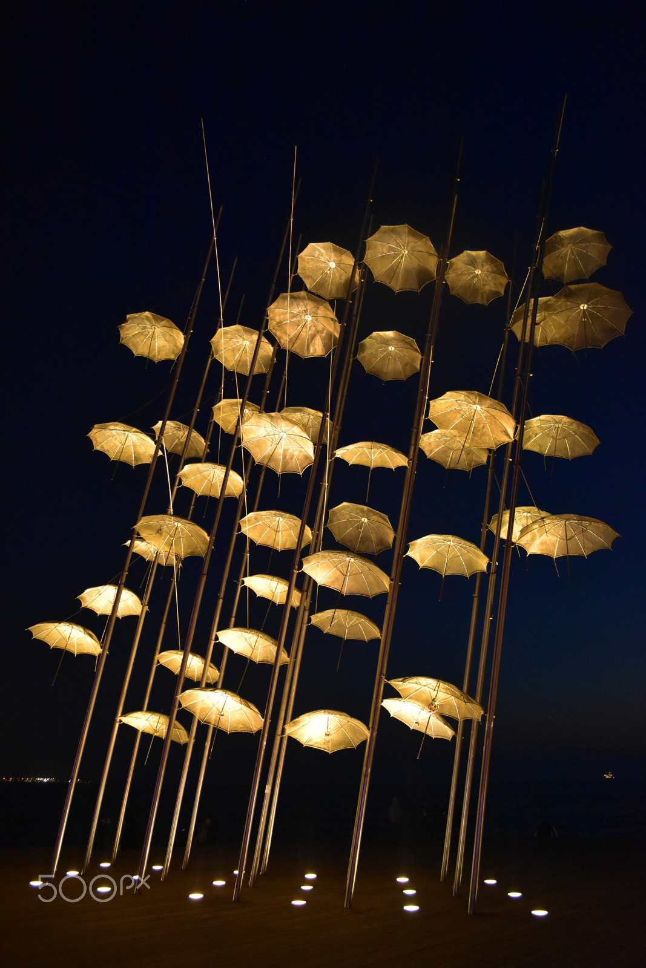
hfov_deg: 47.9
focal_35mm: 27
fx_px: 727
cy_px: 484
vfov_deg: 67.4
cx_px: 323
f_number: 3.5
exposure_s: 1/60
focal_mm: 18
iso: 4500
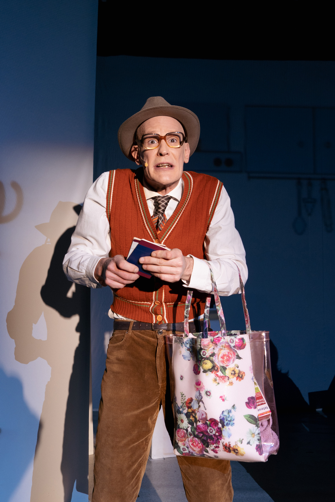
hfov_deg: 36.9
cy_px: 251
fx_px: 502
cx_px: 168
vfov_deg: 53.1
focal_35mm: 36
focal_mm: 24
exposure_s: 1/60
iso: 500
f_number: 4
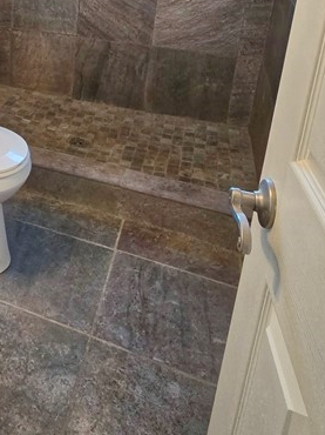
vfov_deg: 46.2
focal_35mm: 36
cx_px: -53
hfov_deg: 33.3
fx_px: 451
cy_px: 40
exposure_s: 1/60
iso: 200
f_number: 2.2
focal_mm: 2.2
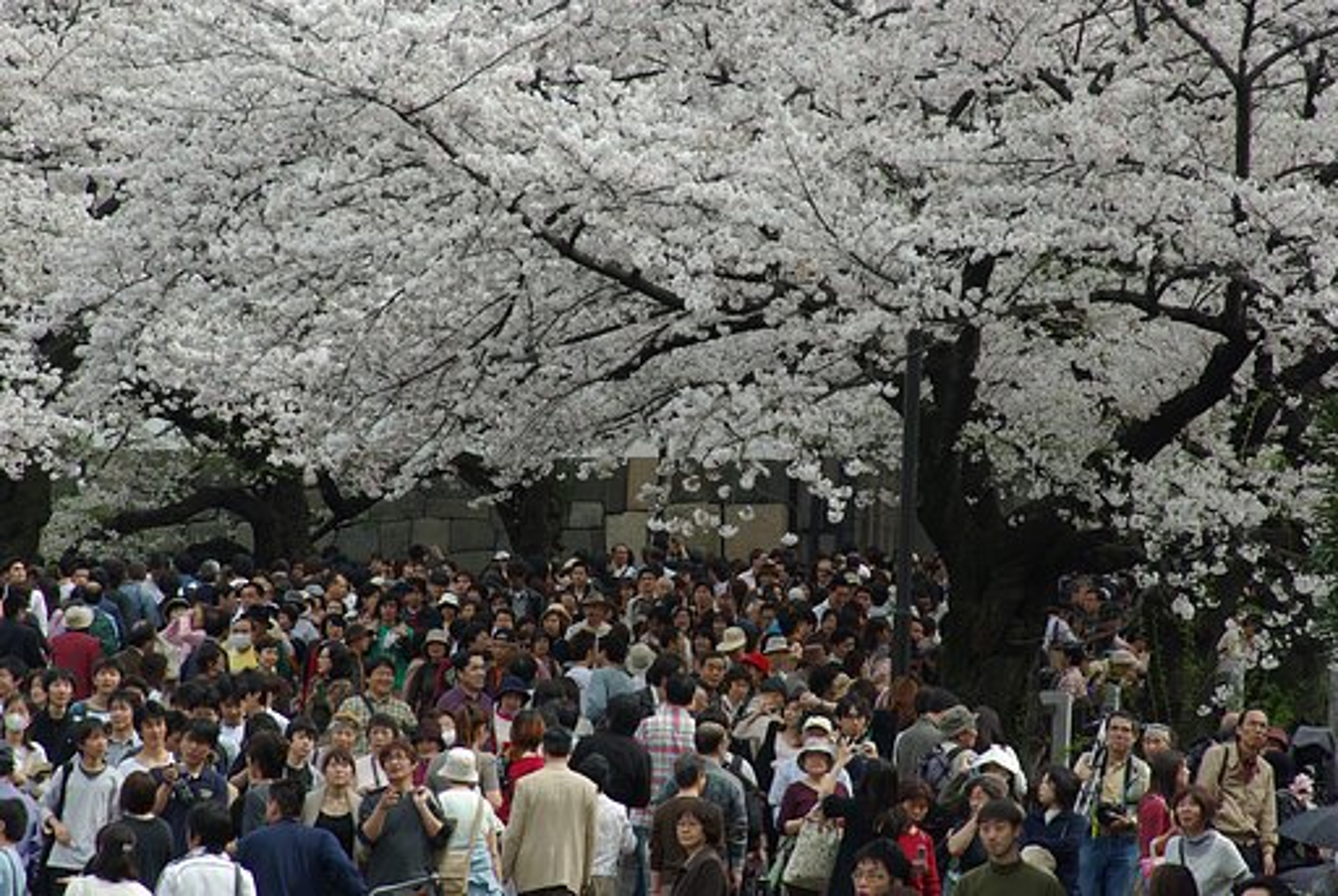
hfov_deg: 10.1
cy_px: 448
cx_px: 669
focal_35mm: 202
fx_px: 7537
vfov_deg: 6.8
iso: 100
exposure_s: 1/125
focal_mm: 135
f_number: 8
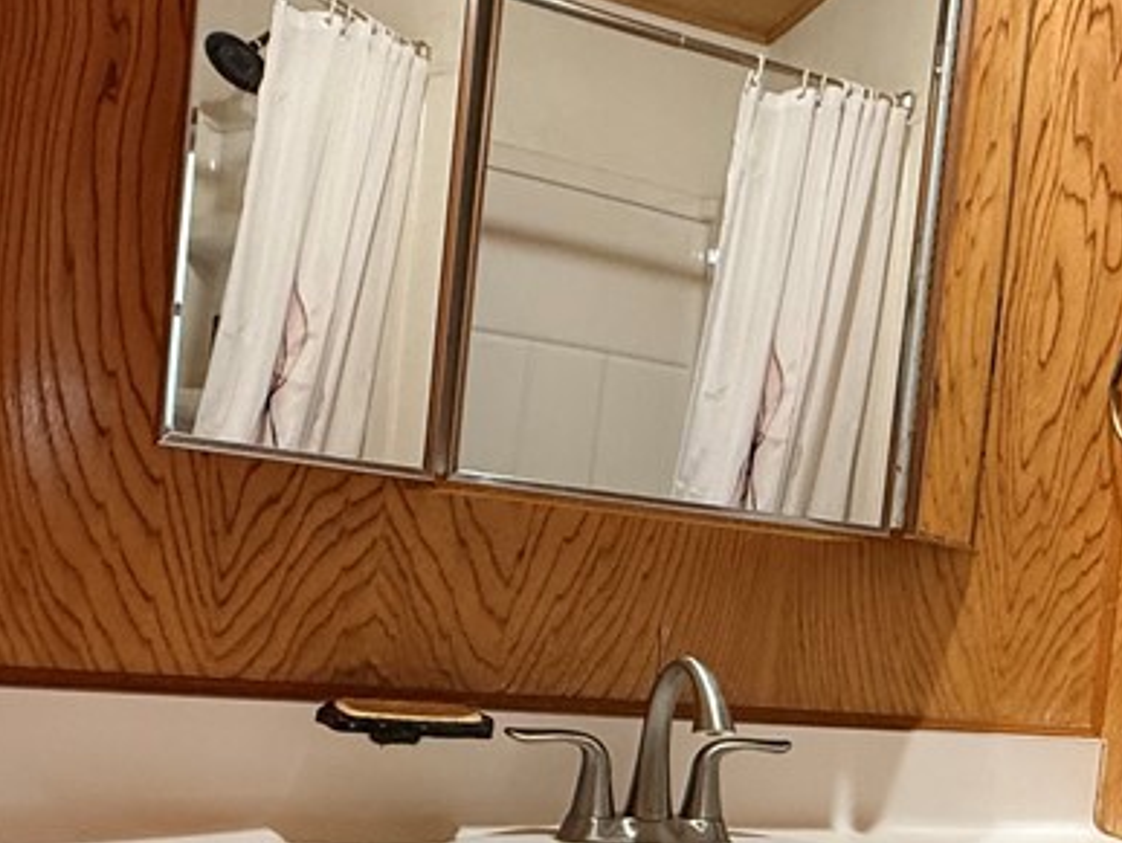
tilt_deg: -1.6
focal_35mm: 37
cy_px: 614
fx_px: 1200
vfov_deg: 37.9
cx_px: 725
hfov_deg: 49.4
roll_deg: -5.7
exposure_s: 1/60
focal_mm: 2.22
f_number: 2.2
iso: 500
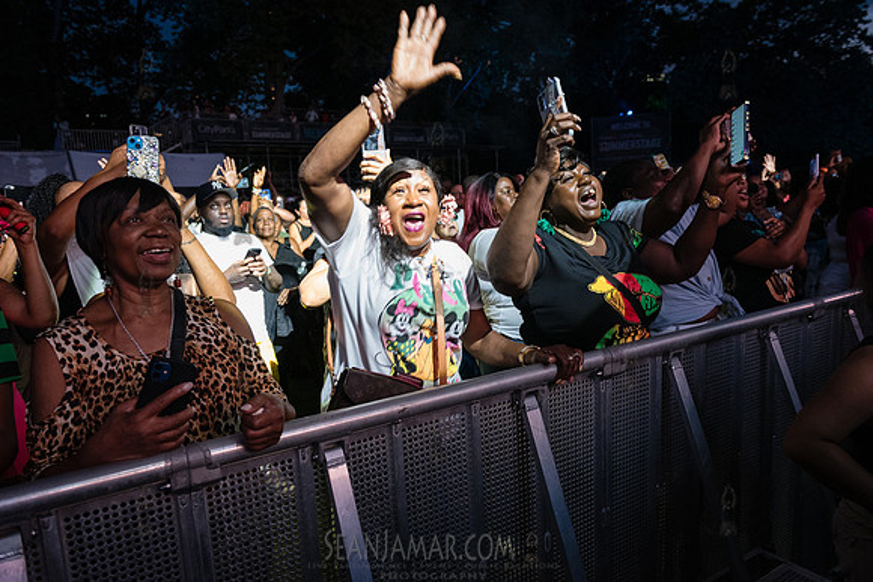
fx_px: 631
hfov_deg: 69.4
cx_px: 436
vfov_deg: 49.6
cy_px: 291
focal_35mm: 26
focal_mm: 26
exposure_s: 1/160
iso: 3200
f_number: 3.5
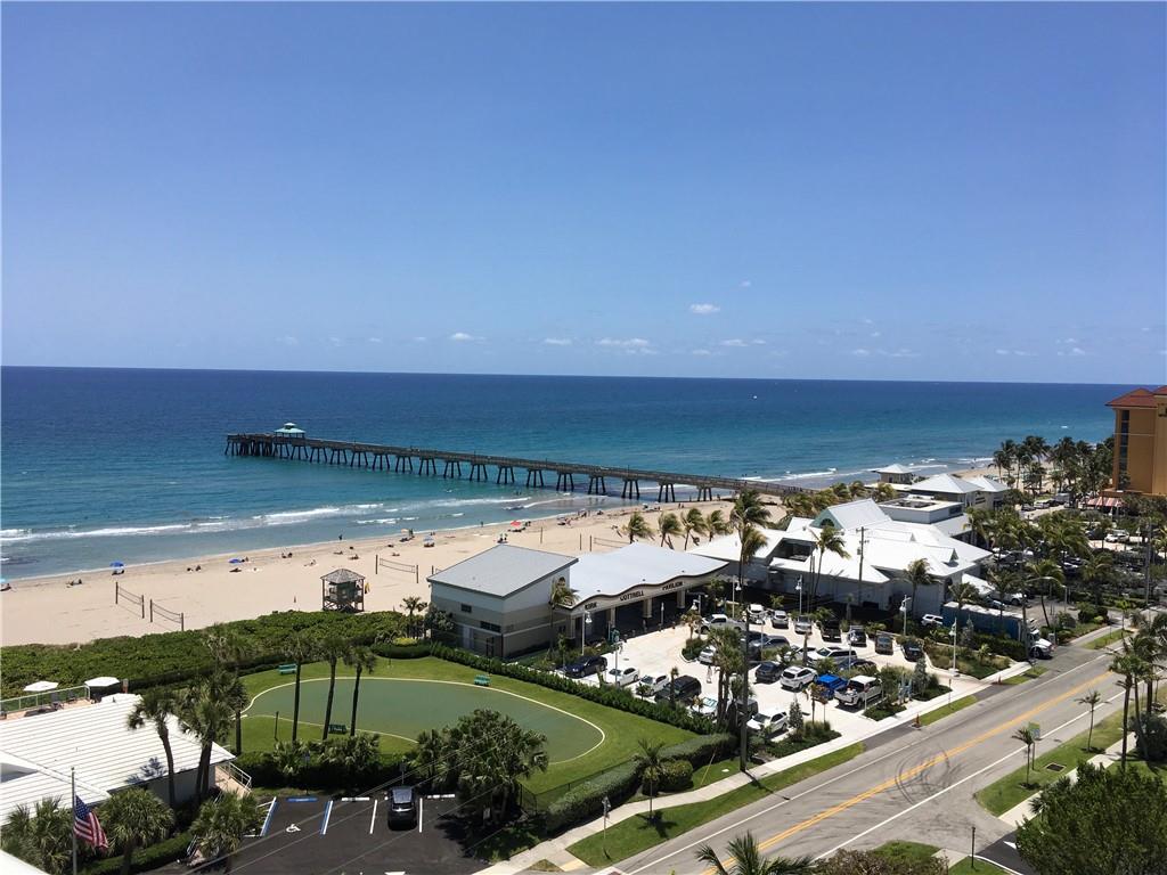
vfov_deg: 48.2
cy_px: 438
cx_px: 584
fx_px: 978
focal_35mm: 29
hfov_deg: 61.7
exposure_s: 1/2564
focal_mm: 4.15
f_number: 2.2
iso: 25
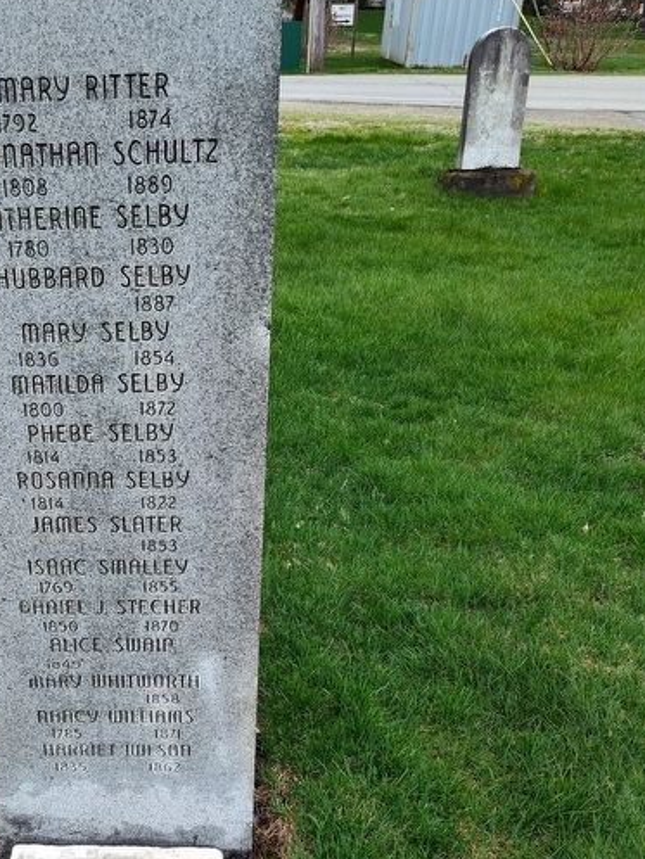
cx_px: 137
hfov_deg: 37.4
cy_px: 612
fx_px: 919
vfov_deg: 48.7
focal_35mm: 37
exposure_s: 1/224
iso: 100
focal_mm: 5.56
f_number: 1.8
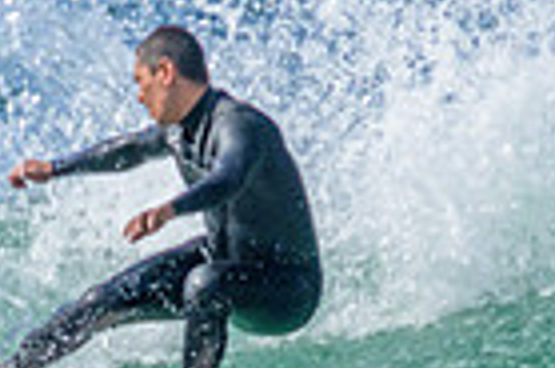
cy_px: 498
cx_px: 72
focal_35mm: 3349
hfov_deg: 0.6
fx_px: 51512
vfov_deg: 0.4
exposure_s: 1/1600
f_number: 11
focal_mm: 800
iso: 2200
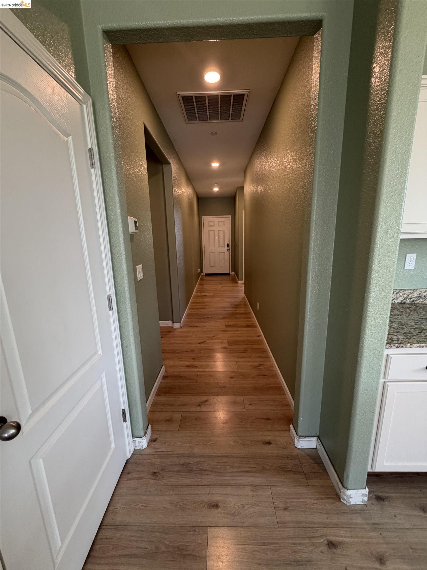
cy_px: 285
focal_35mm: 14
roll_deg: +1.3
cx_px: 214
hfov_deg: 85.7
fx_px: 230
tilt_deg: -11.9
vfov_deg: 102.1
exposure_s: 1/60
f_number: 2.2
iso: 160
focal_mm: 2.22
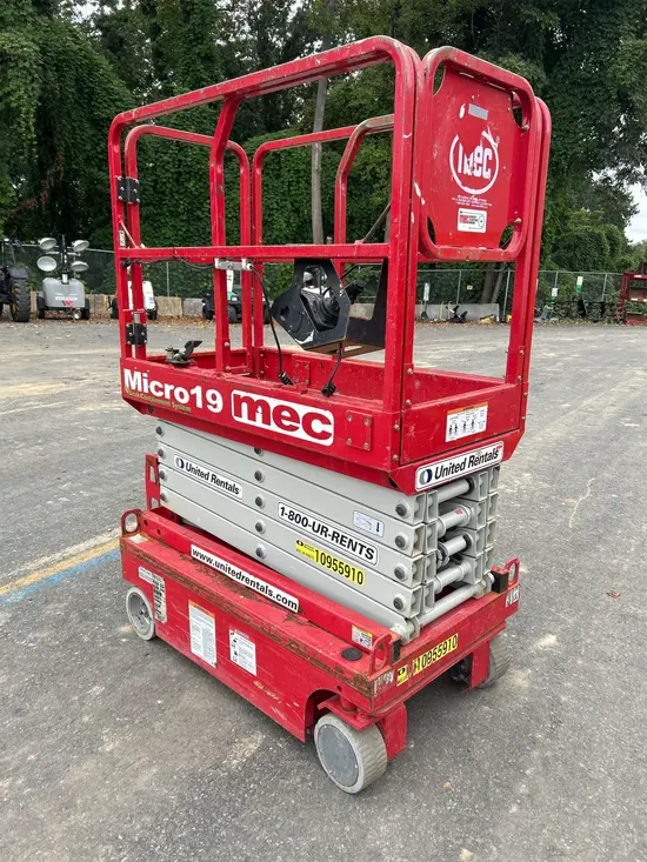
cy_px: 431
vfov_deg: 67.3
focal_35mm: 26
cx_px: 324
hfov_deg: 53.1
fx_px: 648
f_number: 1.5
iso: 50
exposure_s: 1/539
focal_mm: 5.7
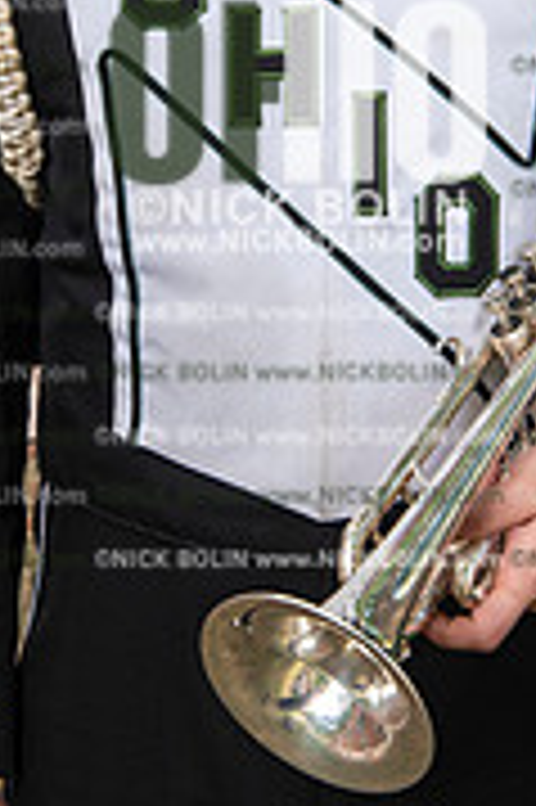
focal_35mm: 121
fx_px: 2707
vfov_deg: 16.8
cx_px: 297
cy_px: 126
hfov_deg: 11.3
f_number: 8
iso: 500
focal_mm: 48
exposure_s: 1/100
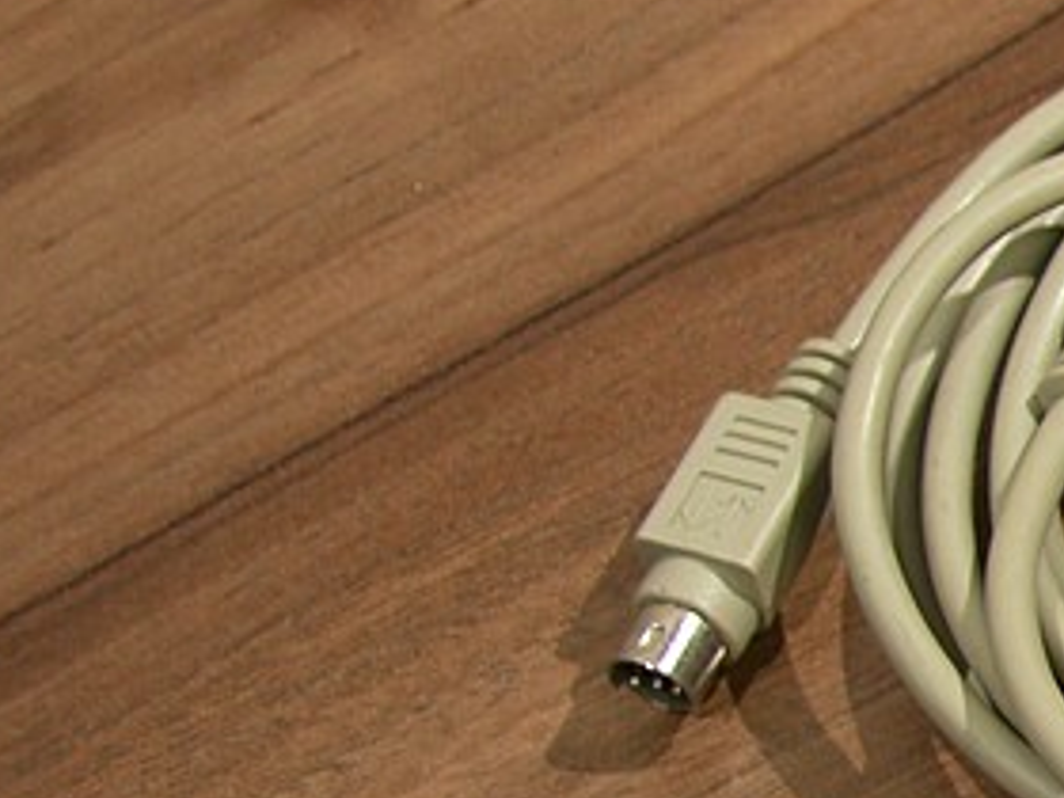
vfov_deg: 9.1
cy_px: 939
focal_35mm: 161
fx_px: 4949
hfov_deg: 11.5
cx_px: 1851
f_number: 2.5
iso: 50
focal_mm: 11.5
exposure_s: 1/50
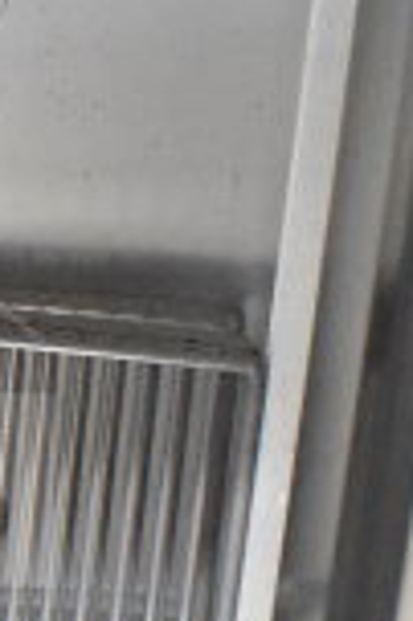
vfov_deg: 12.6
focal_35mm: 163
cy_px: 264
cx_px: -409
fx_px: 2811
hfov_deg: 8.0
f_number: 5.6
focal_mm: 18
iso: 6400
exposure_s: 1/125
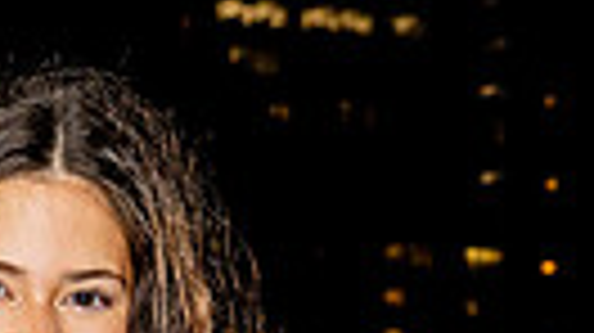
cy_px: 858
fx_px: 3557
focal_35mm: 226
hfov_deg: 9.4
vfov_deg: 5.2
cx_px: -211
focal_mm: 42
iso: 1600
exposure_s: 1/250
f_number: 6.3
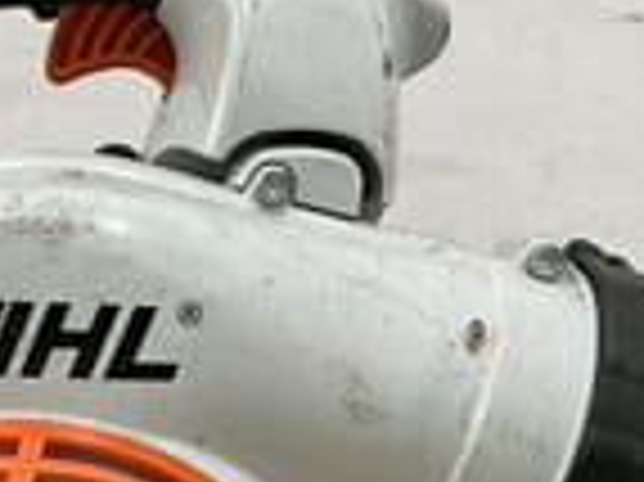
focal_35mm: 98
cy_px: 507
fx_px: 1822
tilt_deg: -20.4
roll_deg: +0.5
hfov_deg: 19.2
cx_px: -77
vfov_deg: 14.8
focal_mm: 3
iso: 32
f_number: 1.8
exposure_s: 1/50
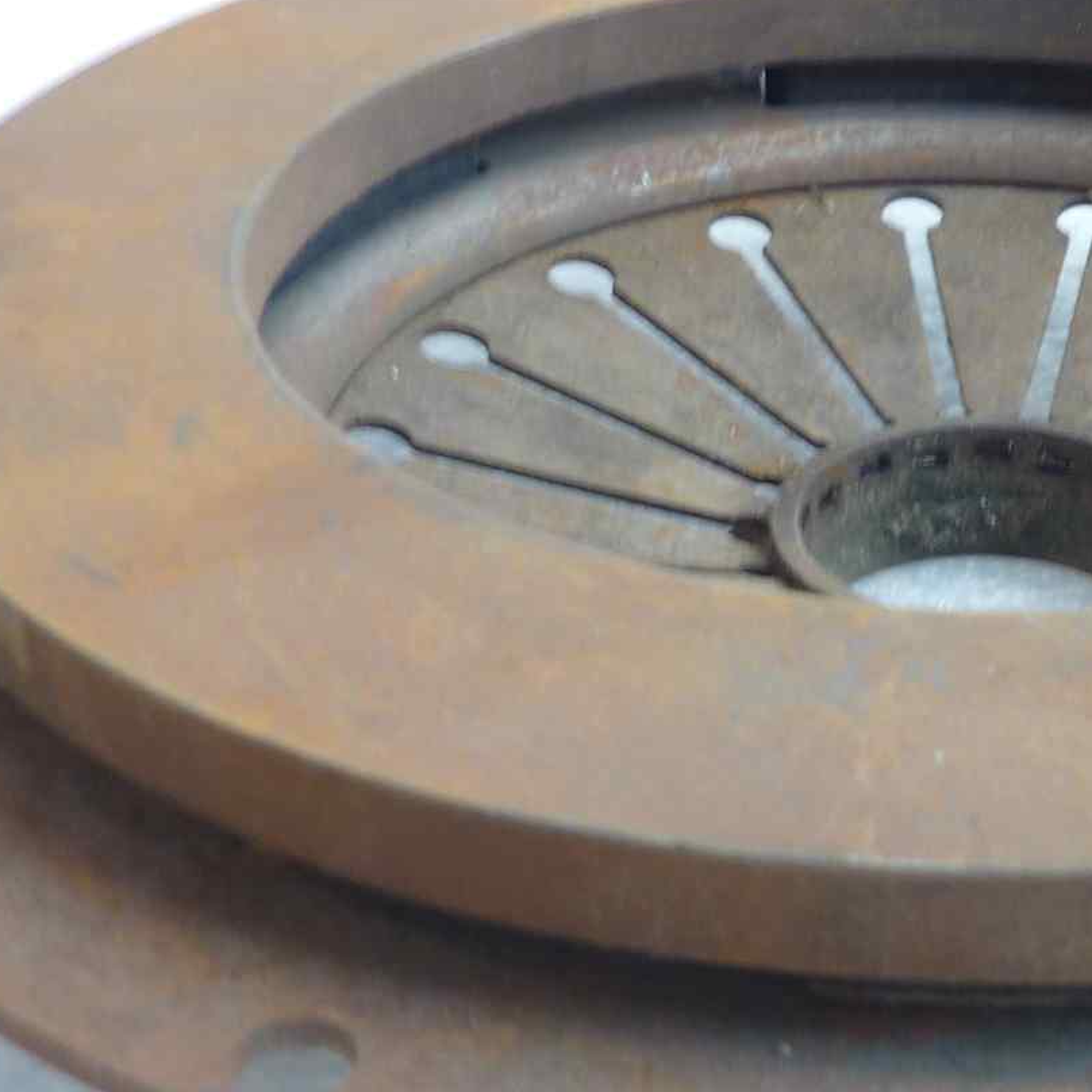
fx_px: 2498
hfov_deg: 23.4
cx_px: 1150
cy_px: 574
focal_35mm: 70
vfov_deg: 24.7
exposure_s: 1/8
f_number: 3.3
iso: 80
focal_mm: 4.1
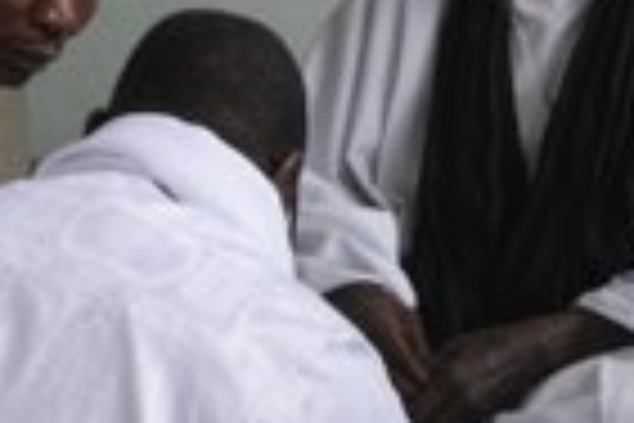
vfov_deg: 6.0
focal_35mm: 230
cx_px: 405
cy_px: 4
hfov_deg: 9.0
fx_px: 4045
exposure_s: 1/80
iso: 400
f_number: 5.6
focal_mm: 45
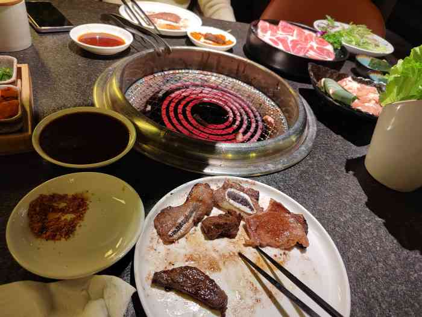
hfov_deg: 73.9
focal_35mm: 23
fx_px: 280
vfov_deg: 58.9
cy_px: 158
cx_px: 211
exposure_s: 1/50
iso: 831
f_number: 1.9
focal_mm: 5.52
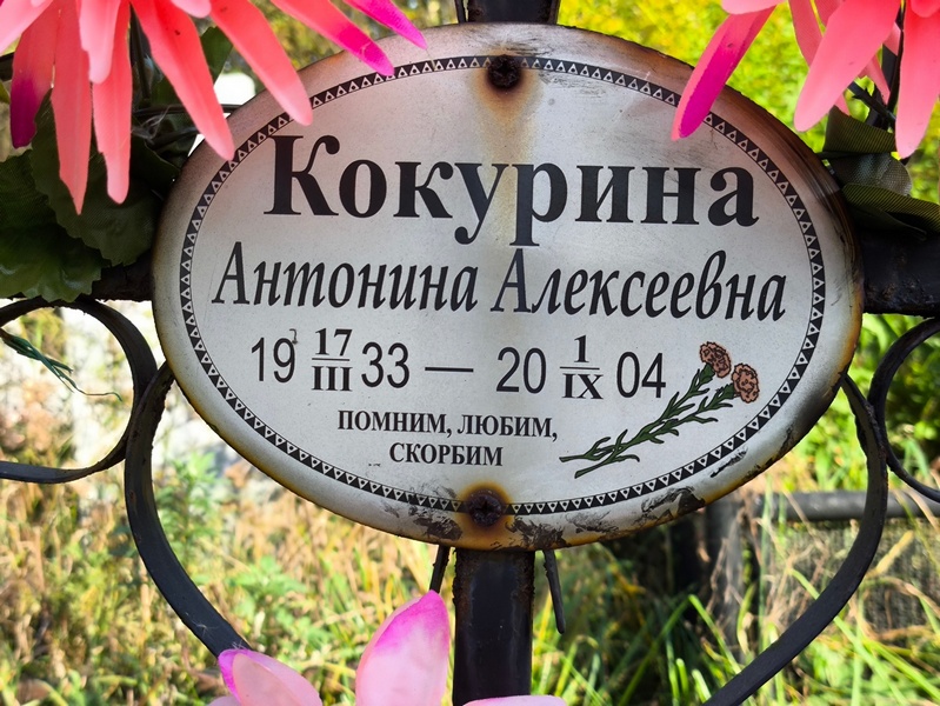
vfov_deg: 29.1
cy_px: 353
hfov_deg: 38.2
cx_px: 470
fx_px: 1358
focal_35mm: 50
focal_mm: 4.71
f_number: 1.7
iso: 50
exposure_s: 1/262
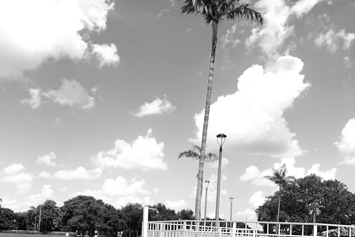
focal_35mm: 42
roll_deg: -0.8
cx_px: 169
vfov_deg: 30.7
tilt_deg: +5.1
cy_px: 207
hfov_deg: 46.4
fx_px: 414
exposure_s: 1/6329
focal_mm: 5.96
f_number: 1.6
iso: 50
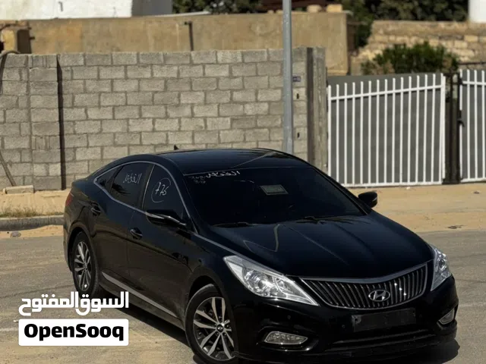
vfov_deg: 30.3
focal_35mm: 48
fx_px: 674
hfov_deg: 39.7
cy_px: 182
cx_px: 243
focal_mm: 6.76
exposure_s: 1/6410
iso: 64
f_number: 1.78
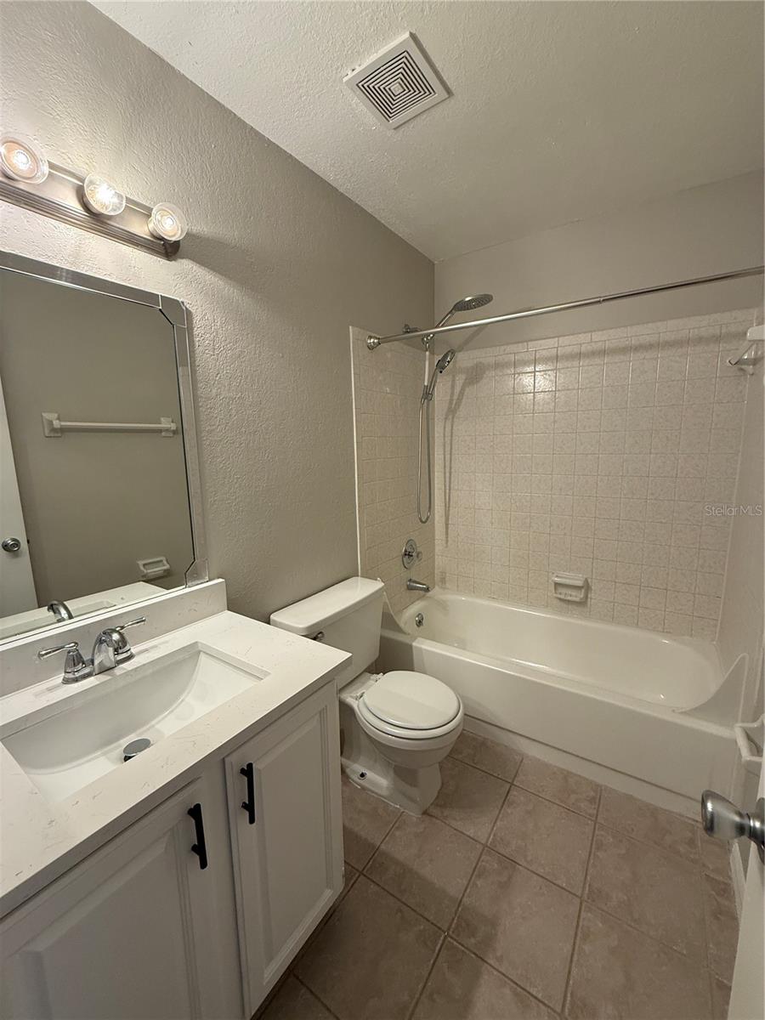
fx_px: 413
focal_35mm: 14
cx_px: 382
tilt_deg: -7.7
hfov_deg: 85.7
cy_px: 510
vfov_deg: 102.1
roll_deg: +0.9
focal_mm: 2.22
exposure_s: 1/60
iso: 200
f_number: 2.2
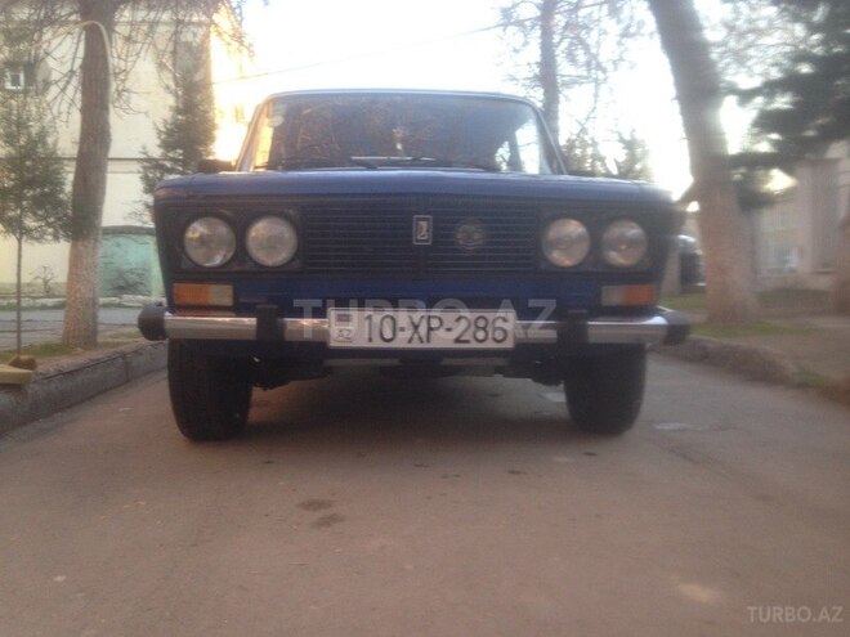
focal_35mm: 33
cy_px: 318
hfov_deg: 55.4
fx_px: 810
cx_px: 425
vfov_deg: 42.9
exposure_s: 1/120
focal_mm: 4.12
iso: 80
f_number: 2.4
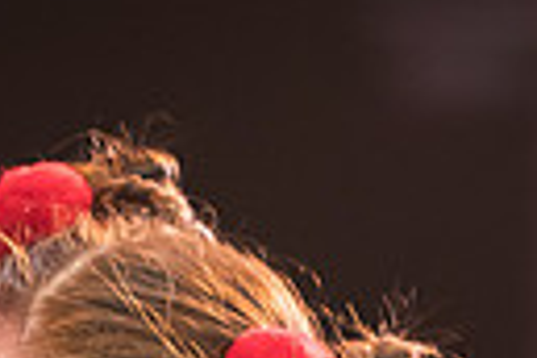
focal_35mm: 1058
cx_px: 528
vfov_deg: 1.3
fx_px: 15781
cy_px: 652
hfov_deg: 1.9
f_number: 2.8
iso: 1250
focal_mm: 200
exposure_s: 1/125
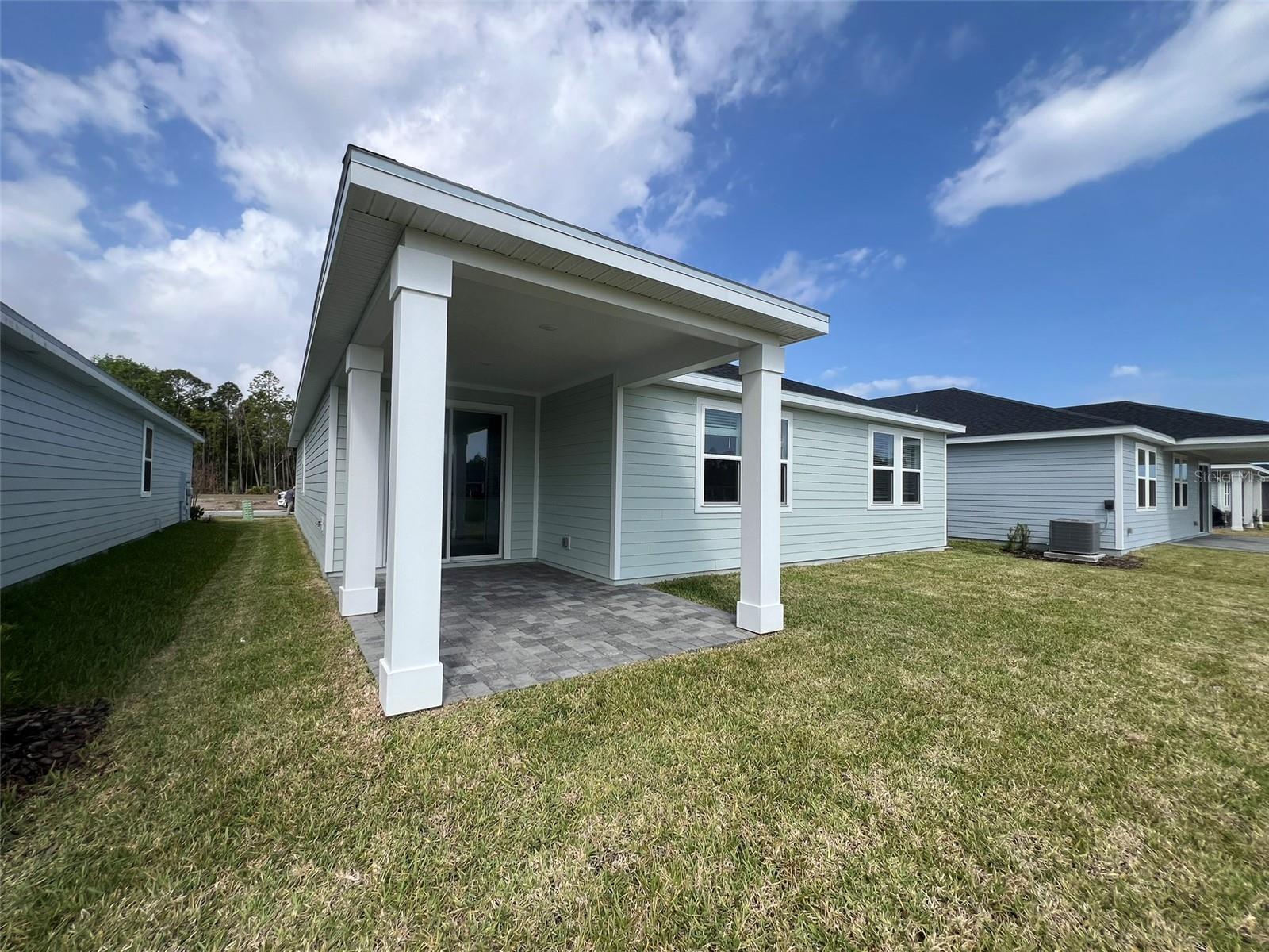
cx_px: 634
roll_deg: -0.8
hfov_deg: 106.2
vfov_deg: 89.9
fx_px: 477
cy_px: 476
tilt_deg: +1.4
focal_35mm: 13
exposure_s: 1/1754
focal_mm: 1.57
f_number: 1.8
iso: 32
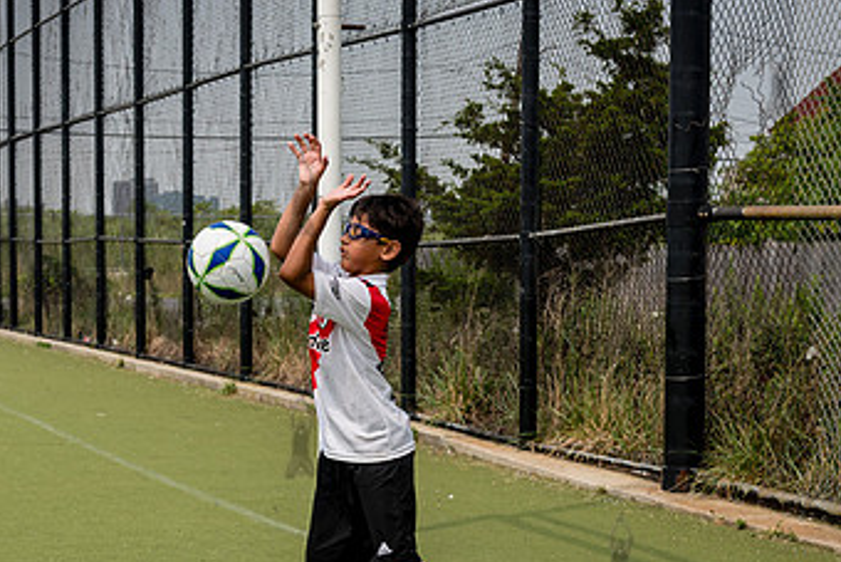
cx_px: 299
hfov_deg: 22.5
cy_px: 434
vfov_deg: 15.1
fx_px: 2103
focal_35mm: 90
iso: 250
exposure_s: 1/2000
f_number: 4
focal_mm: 44
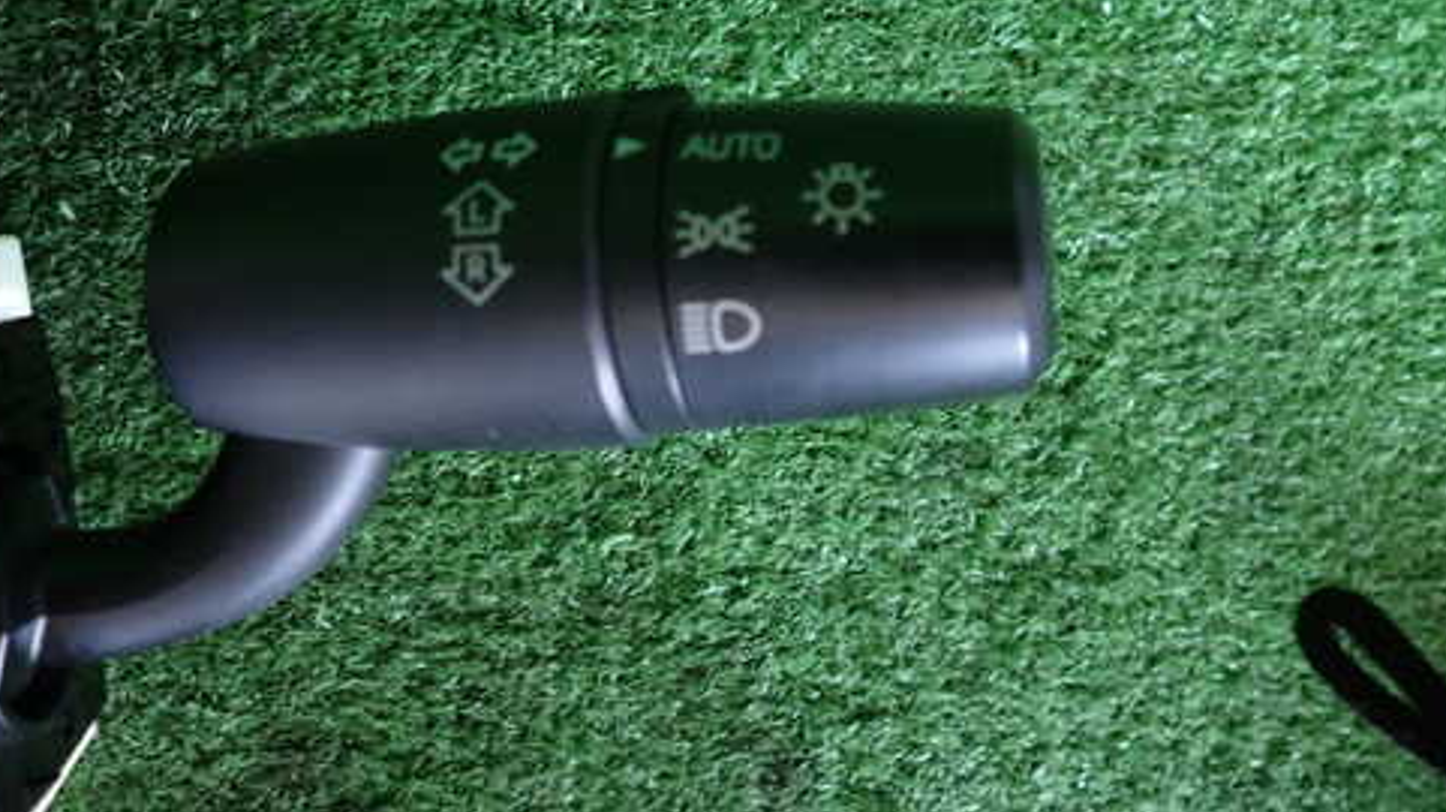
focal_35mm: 34
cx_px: 664
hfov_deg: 58.0
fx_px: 1303
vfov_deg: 34.3
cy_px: 286
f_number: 2
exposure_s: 1/50
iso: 200
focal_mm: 4.5
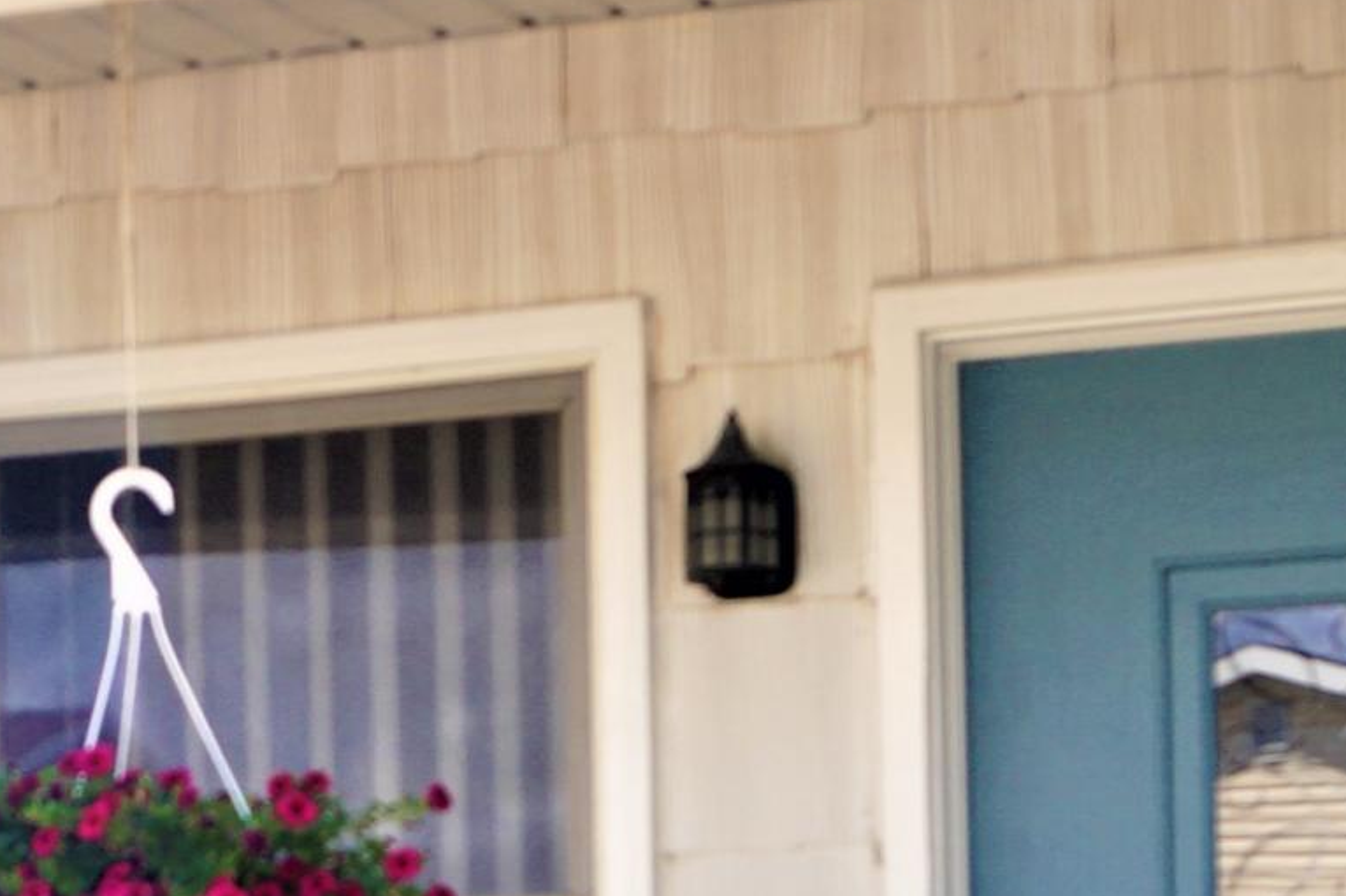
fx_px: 5269
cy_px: 1507
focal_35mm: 141
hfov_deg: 14.3
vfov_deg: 9.3
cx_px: 2
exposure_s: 1/80
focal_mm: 24
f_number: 8
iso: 100
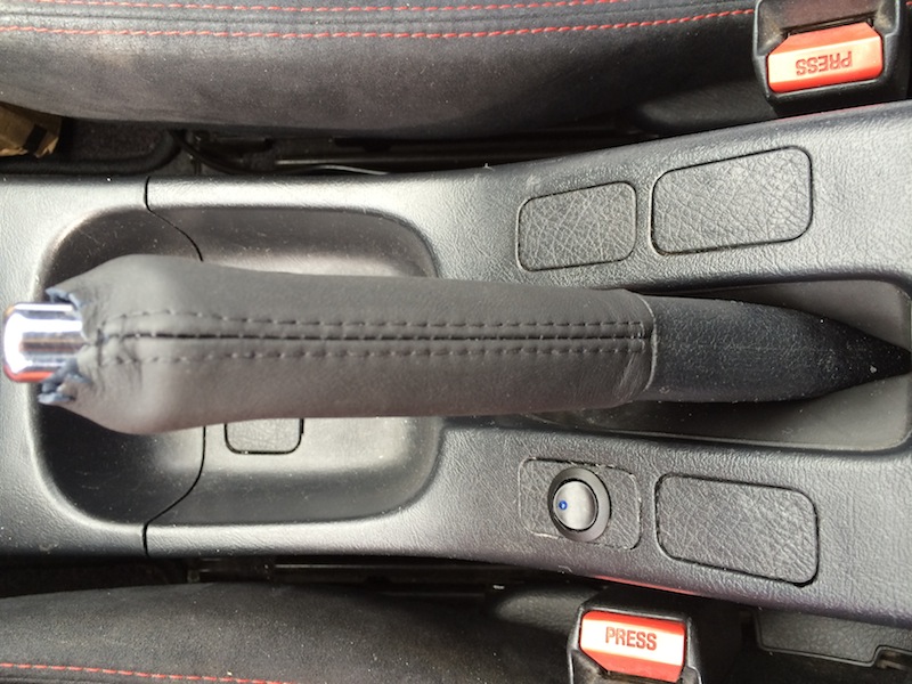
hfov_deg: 60.0
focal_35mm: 30
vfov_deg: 46.8
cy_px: 342
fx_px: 790
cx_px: 456
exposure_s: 1/40
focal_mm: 4.12
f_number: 2.2
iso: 40
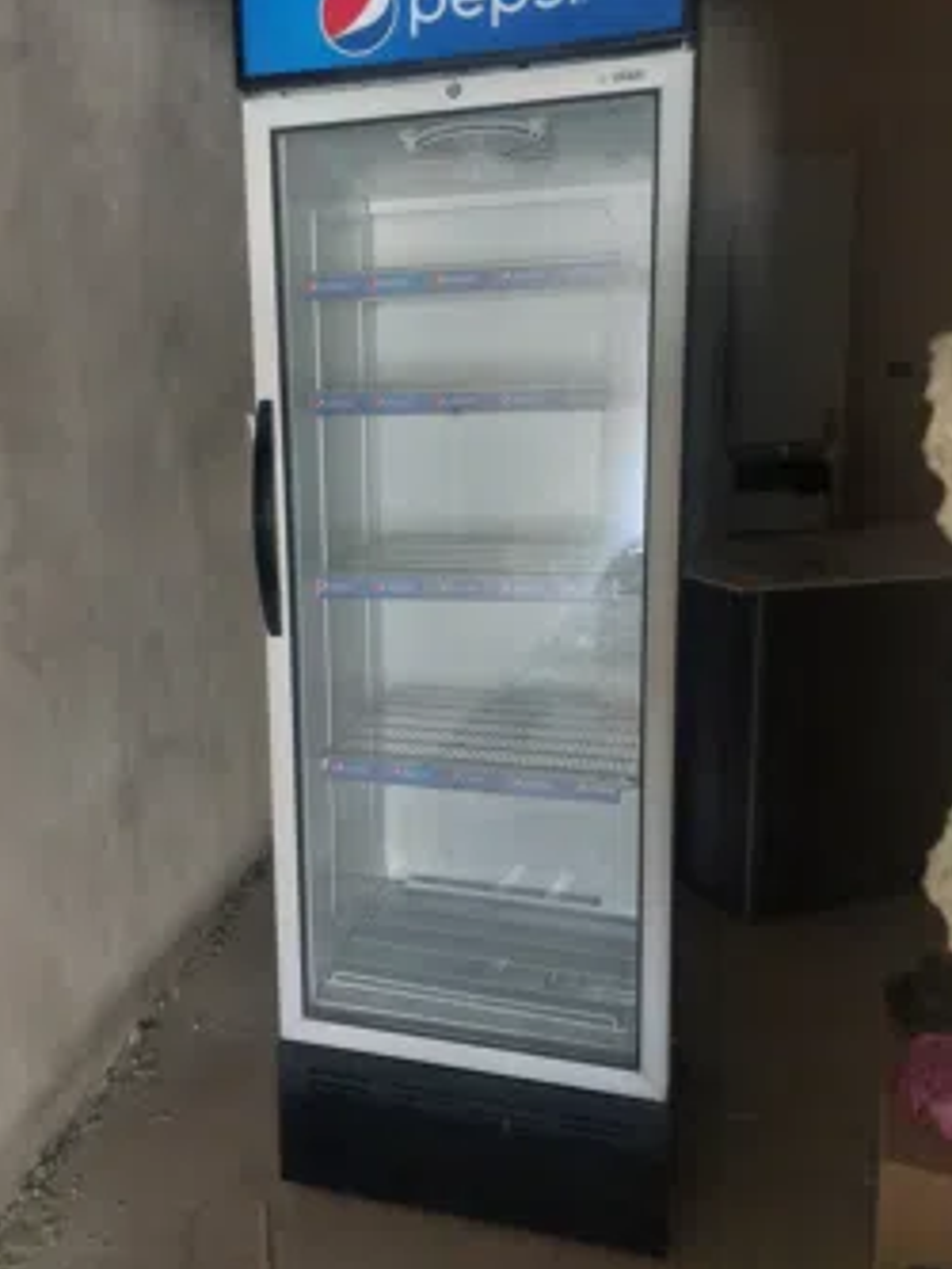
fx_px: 1099
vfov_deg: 59.8
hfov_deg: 46.6
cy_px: 575
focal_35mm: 30
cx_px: 385
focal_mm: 5.23
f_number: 1.8
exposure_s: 1/50
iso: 500
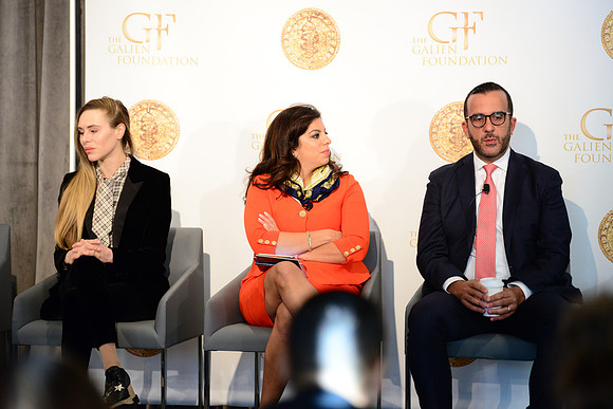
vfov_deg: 10.2
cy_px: 204
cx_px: 306
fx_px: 2299
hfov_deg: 15.2
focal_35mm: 135
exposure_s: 1/160
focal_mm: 135
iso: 2500
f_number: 2.8
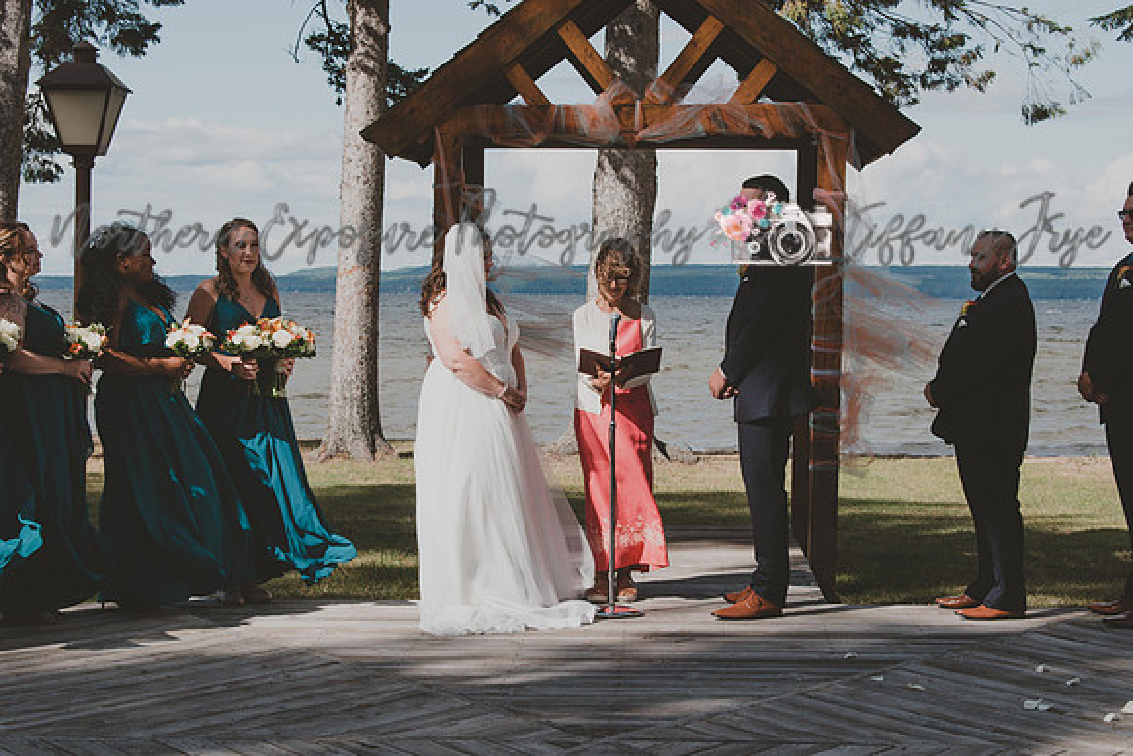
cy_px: 378
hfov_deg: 24.6
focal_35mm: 82
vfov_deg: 16.6
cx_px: 566
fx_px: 2597
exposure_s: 1/400
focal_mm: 55
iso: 200
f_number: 10
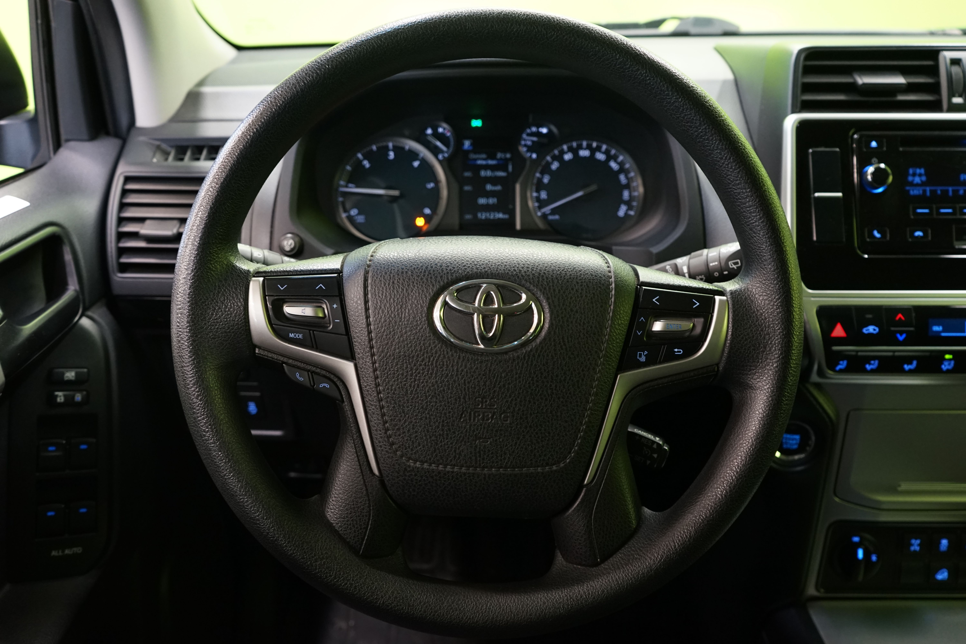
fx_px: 805
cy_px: 322
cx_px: 483
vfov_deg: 43.6
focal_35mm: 30
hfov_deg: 61.9
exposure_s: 1/15
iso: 2000
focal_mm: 30
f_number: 5
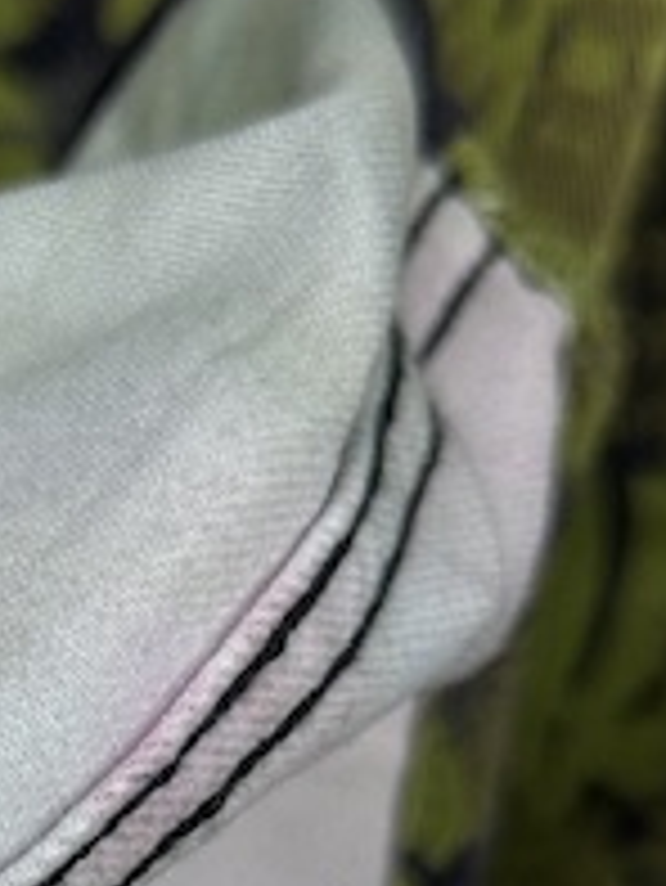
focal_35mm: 156
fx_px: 3998
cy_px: 1367
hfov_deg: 9.3
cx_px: -328
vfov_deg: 12.0
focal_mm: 6.76
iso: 64
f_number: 1.78
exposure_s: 1/390
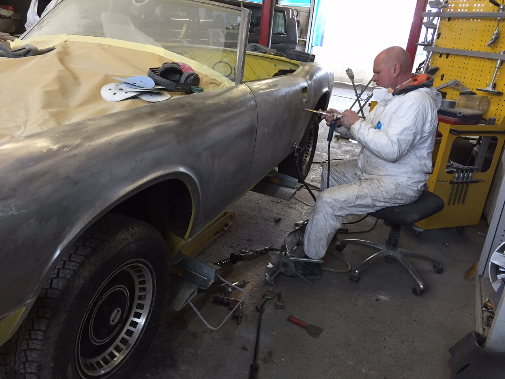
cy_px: 190
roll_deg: -5.5
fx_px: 423
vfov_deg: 48.2
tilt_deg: -19.9
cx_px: 252
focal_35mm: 29
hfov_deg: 61.7
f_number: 2.2
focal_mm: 4.15
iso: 50
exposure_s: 1/30
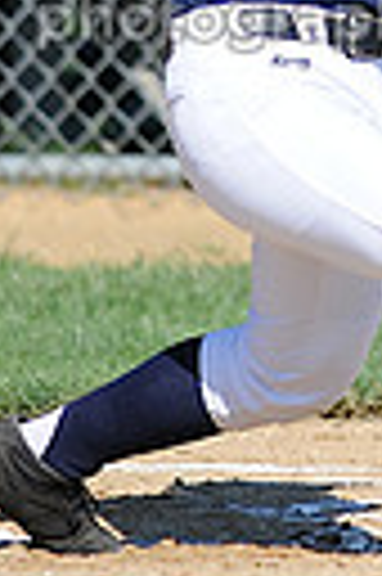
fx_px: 25151
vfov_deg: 1.3
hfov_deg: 0.9
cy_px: -148
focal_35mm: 1576
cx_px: 483
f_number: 4
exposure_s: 1/2000
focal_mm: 300
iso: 200
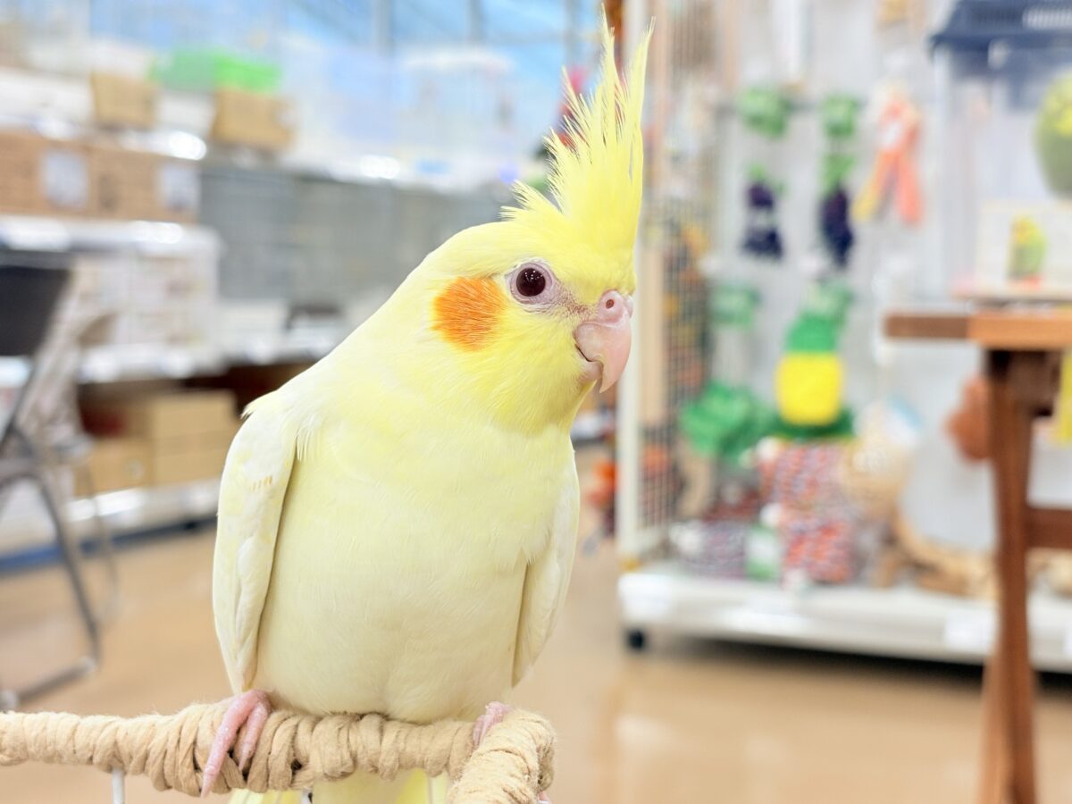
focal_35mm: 52
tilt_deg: -3.0
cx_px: 536
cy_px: 402
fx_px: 1610
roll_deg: +0.8
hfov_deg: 36.8
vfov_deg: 28.0
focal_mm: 5.96
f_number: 1.6
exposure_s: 1/50
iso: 40
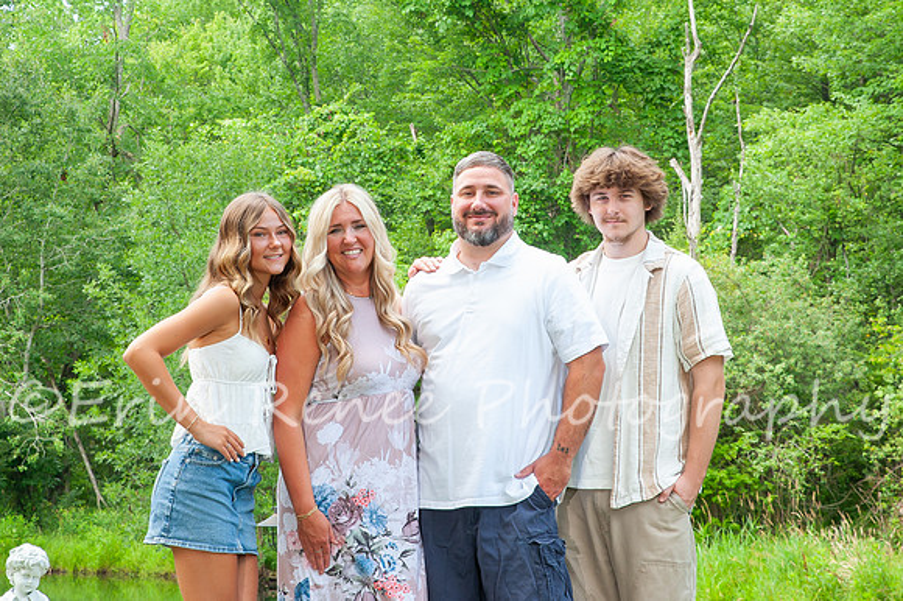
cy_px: 208
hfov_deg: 22.9
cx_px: 450
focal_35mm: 89
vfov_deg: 15.3
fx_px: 2227
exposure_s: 1/100
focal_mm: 68
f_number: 14
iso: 800
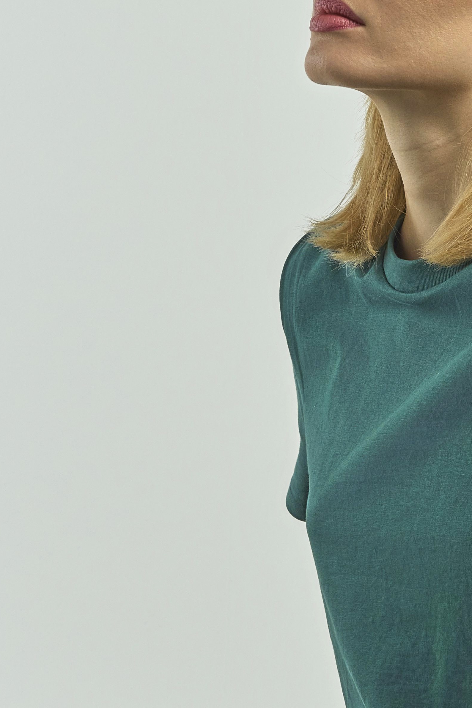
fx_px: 3835
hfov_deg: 7.0
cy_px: 287
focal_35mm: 195
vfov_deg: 10.5
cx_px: 424
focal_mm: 50
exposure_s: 1/160
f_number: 9
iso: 320
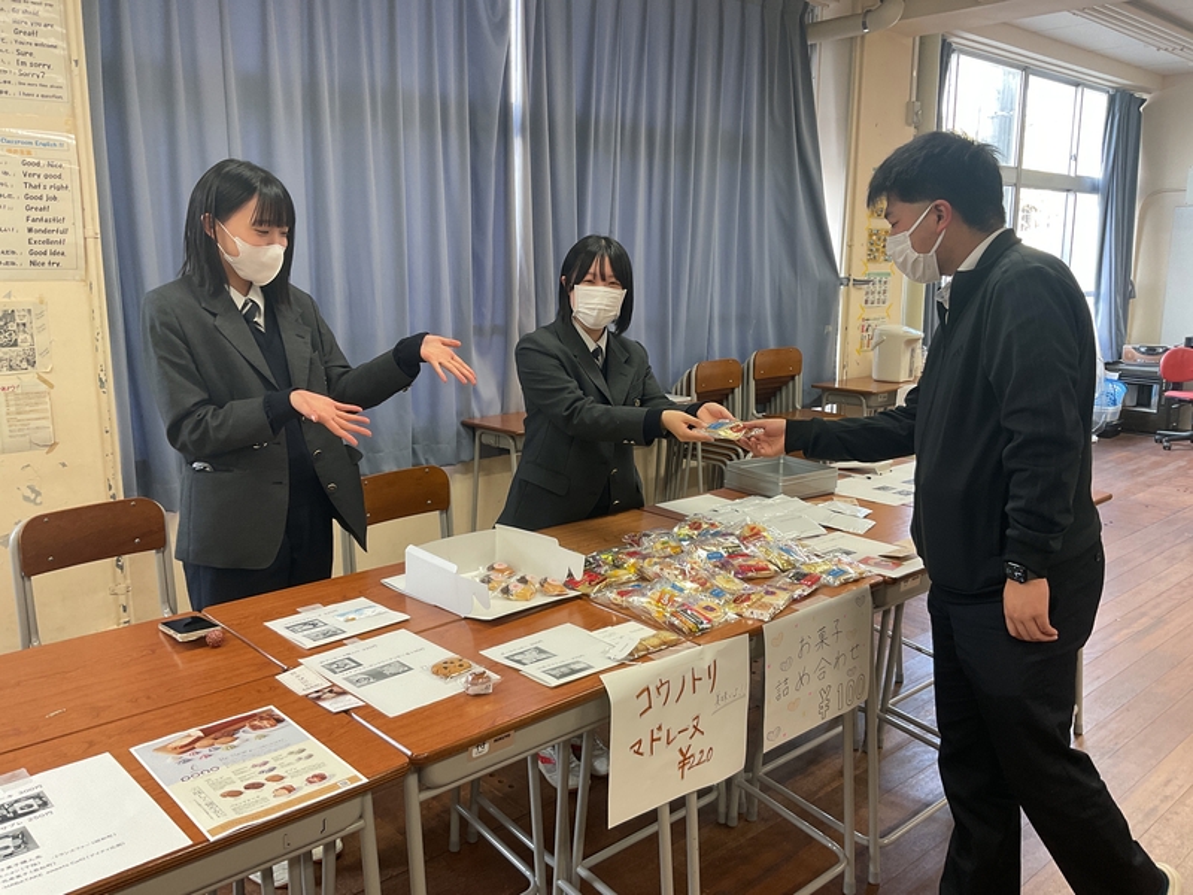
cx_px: 596
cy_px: 448
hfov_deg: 61.7
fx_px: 999
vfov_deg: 48.2
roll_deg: +0.1
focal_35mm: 29
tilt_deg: -11.2
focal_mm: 3
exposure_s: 1/50
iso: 64
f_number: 1.8
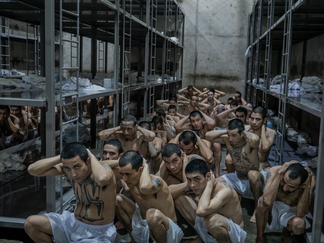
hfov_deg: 44.8
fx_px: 393
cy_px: 122
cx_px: 162
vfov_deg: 34.3
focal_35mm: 42
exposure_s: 1/125
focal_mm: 21
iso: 1000
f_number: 2.8
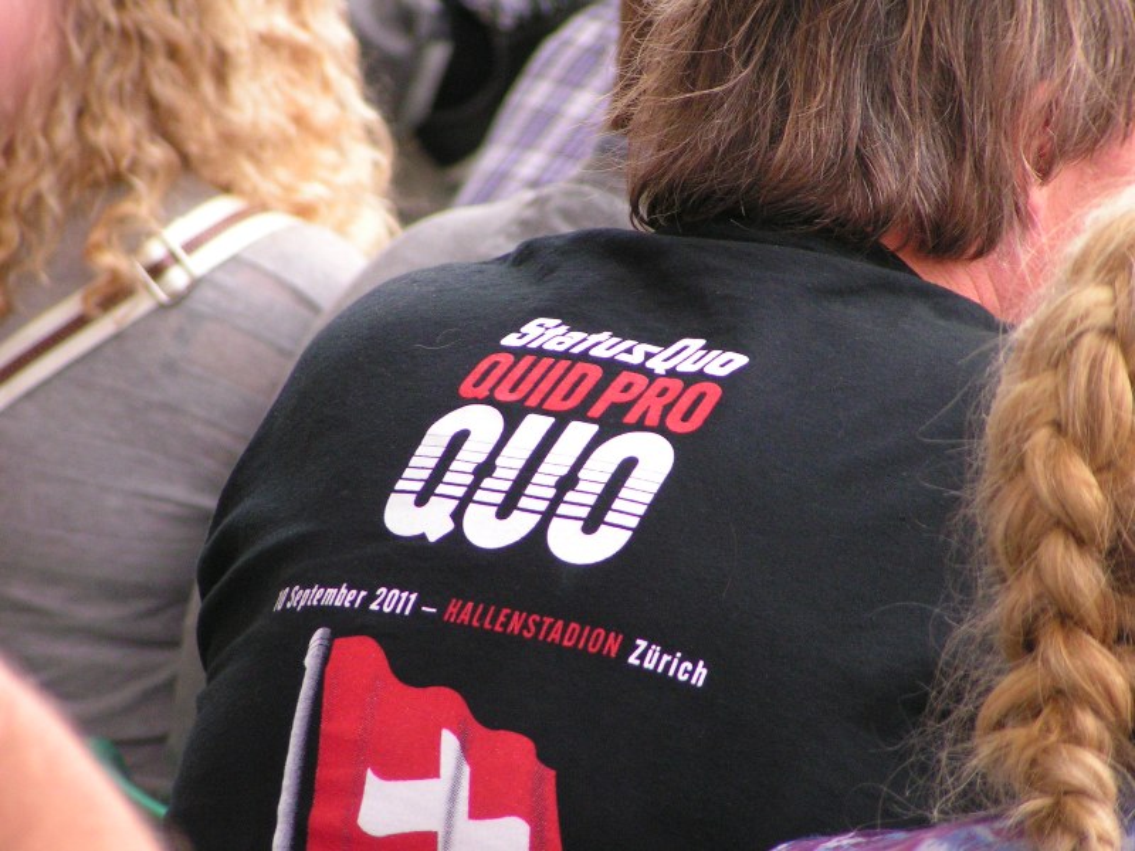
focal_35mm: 340
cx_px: 568
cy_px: 426
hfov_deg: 5.8
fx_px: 11148
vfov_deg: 4.4
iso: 200
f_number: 3.5
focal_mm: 52
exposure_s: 1/200
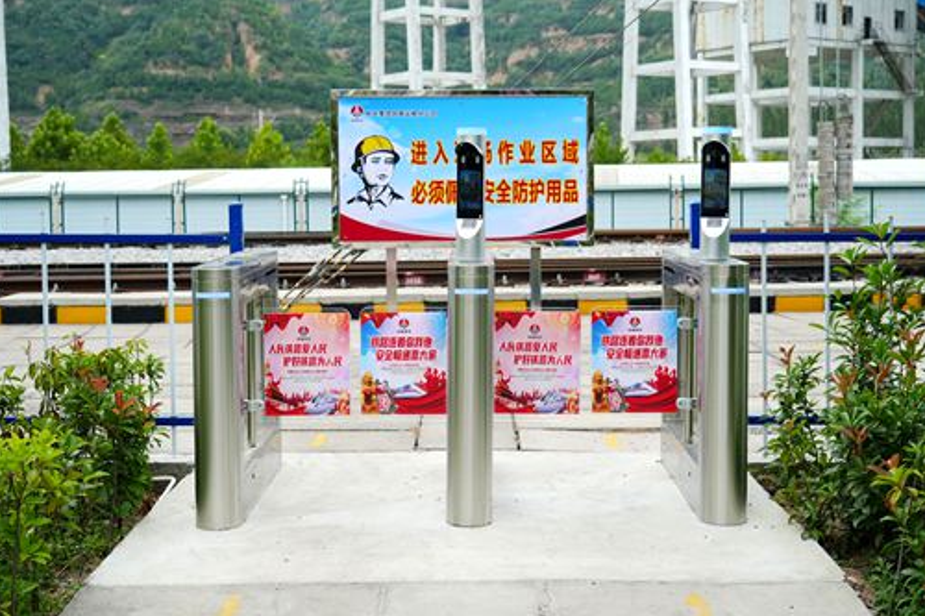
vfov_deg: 28.0
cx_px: 461
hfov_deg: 41.1
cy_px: 279
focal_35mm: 48
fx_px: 1233
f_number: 4
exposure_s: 1/250
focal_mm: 40
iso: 200
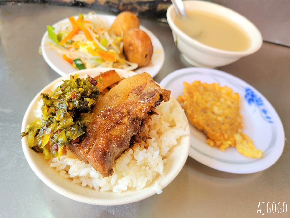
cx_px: 145
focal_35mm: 26
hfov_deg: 67.3
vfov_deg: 53.1
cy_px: 109
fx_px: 218
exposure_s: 1/120
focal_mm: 5.4
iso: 125
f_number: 1.8
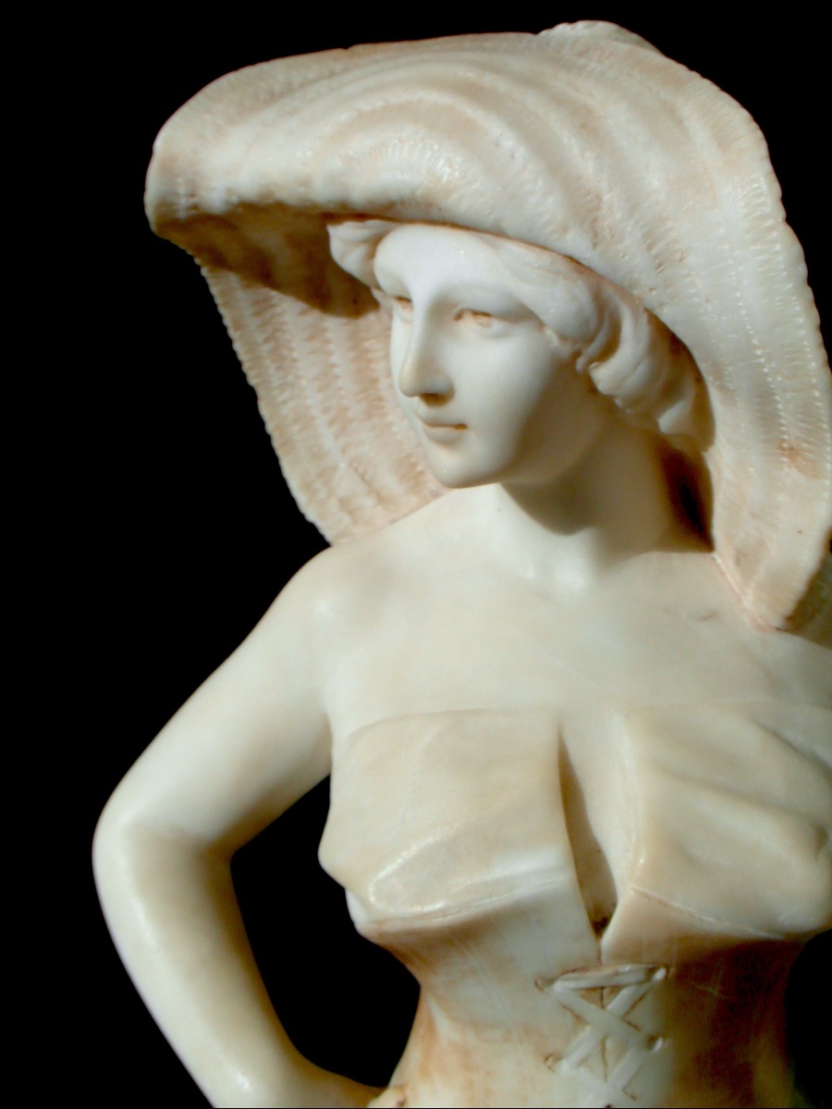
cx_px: 416
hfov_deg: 23.7
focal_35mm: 62
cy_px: 554
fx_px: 1987
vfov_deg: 31.2
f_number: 5.6
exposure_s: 1/1000
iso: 80
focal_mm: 10.2
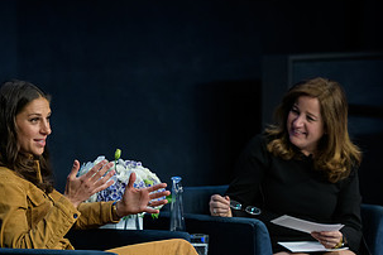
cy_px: 215
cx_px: 181
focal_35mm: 258
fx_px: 2745
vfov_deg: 5.3
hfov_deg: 8.0
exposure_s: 1/200
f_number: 3.2
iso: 1600
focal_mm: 135
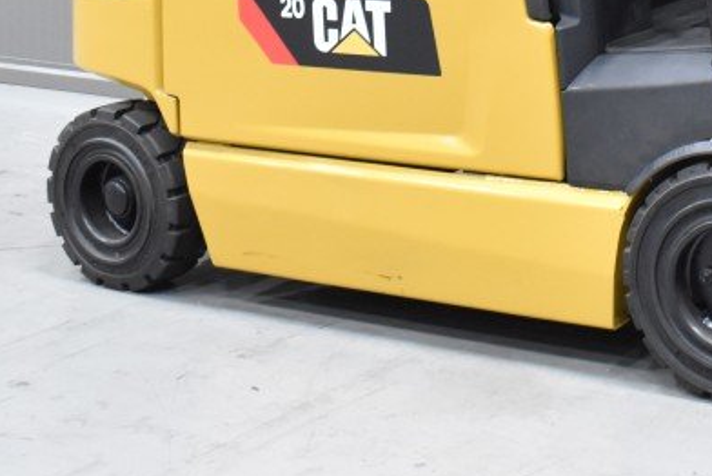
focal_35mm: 106
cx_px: 679
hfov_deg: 18.9
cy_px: -198
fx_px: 2089
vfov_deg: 12.5
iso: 1600
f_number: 5
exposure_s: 1/25
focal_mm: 23
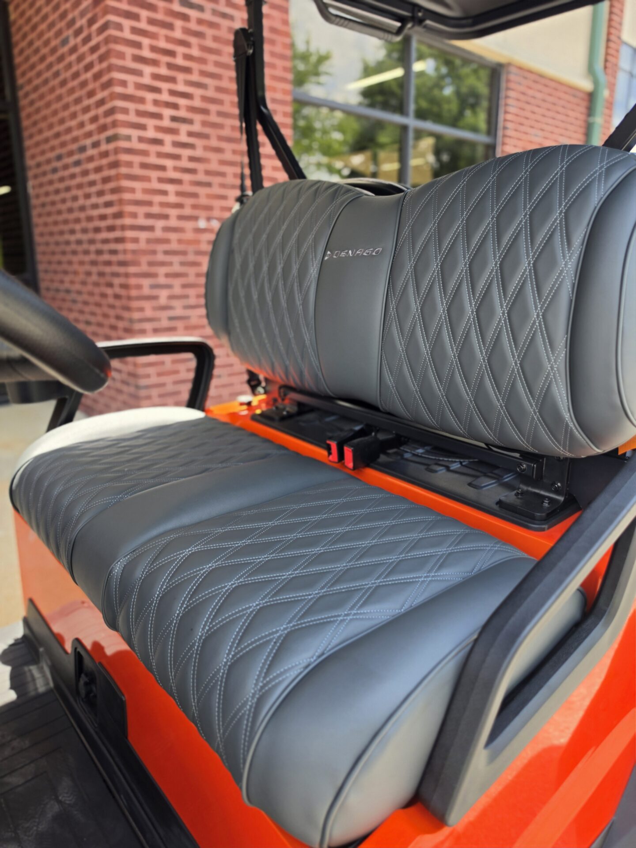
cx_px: 318
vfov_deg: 73.9
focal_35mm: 23
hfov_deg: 58.9
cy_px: 424
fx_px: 563
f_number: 1.4
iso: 25
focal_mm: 6.5
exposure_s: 1/359
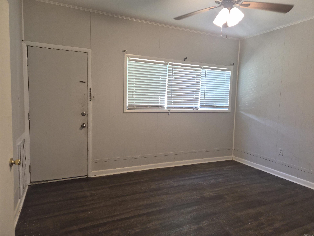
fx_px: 209
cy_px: 118
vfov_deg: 58.9
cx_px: 157
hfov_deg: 73.9
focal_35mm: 23
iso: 200
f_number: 1.8
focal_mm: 5.4
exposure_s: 1/120
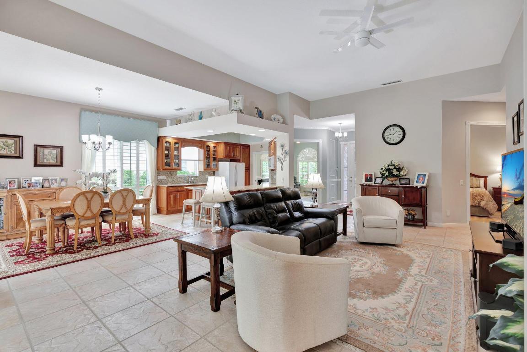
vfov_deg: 73.7
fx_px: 234
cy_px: 176
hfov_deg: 96.7
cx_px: 264
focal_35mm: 16
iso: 100
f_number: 5.6
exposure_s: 1/2
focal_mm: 16
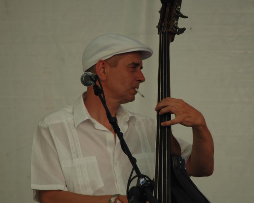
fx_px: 3451
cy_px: 102
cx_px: 143
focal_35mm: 459
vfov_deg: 3.4
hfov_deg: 4.2
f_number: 5.6
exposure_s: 1/60
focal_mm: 270
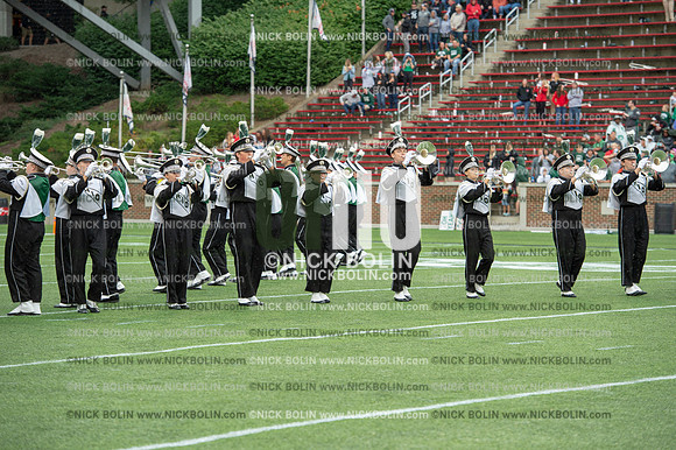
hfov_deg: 15.2
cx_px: 338
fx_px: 2533
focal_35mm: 135
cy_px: 225
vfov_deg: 10.1
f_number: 4
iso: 400
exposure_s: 1/500
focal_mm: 135
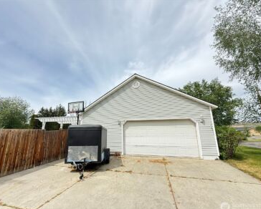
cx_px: 123
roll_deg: -0.4
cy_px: 107
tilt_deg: +13.5
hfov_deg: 96.6
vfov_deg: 84.1
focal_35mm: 15
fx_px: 116
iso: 50
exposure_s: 1/590
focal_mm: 2.22
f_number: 2.2
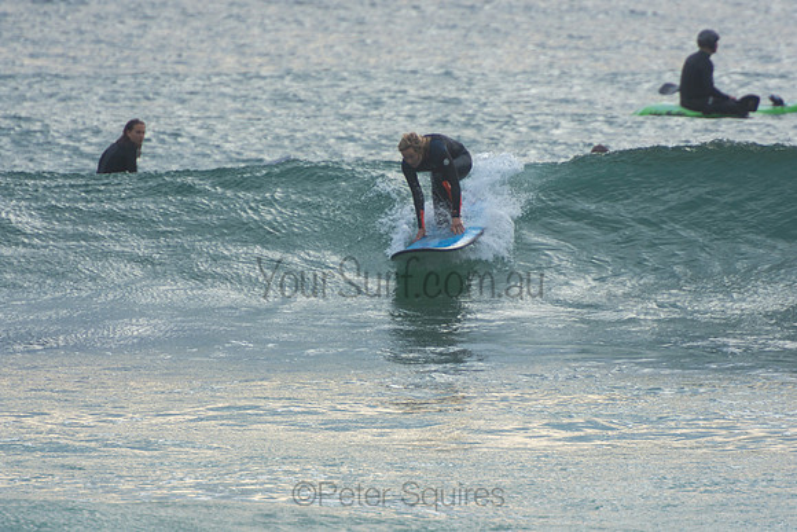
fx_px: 13286
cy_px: 266
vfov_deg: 2.3
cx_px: 398
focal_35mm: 600
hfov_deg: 3.4
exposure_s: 1/400
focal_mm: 400
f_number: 5.6
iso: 200
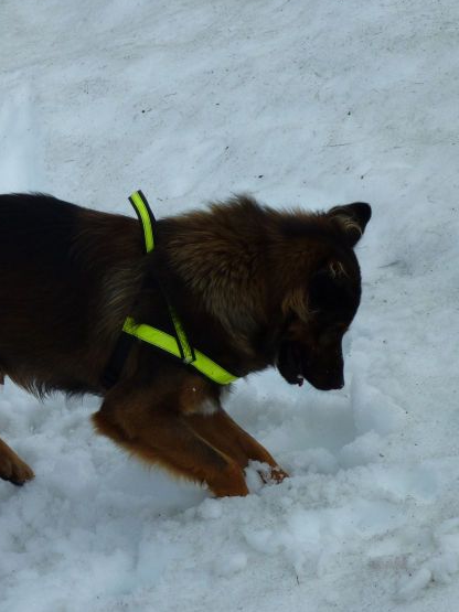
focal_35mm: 160
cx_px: 106
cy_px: 319
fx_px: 2830
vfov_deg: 12.4
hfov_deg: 9.3
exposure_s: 1/800
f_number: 5.6
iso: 80
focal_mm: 18.2
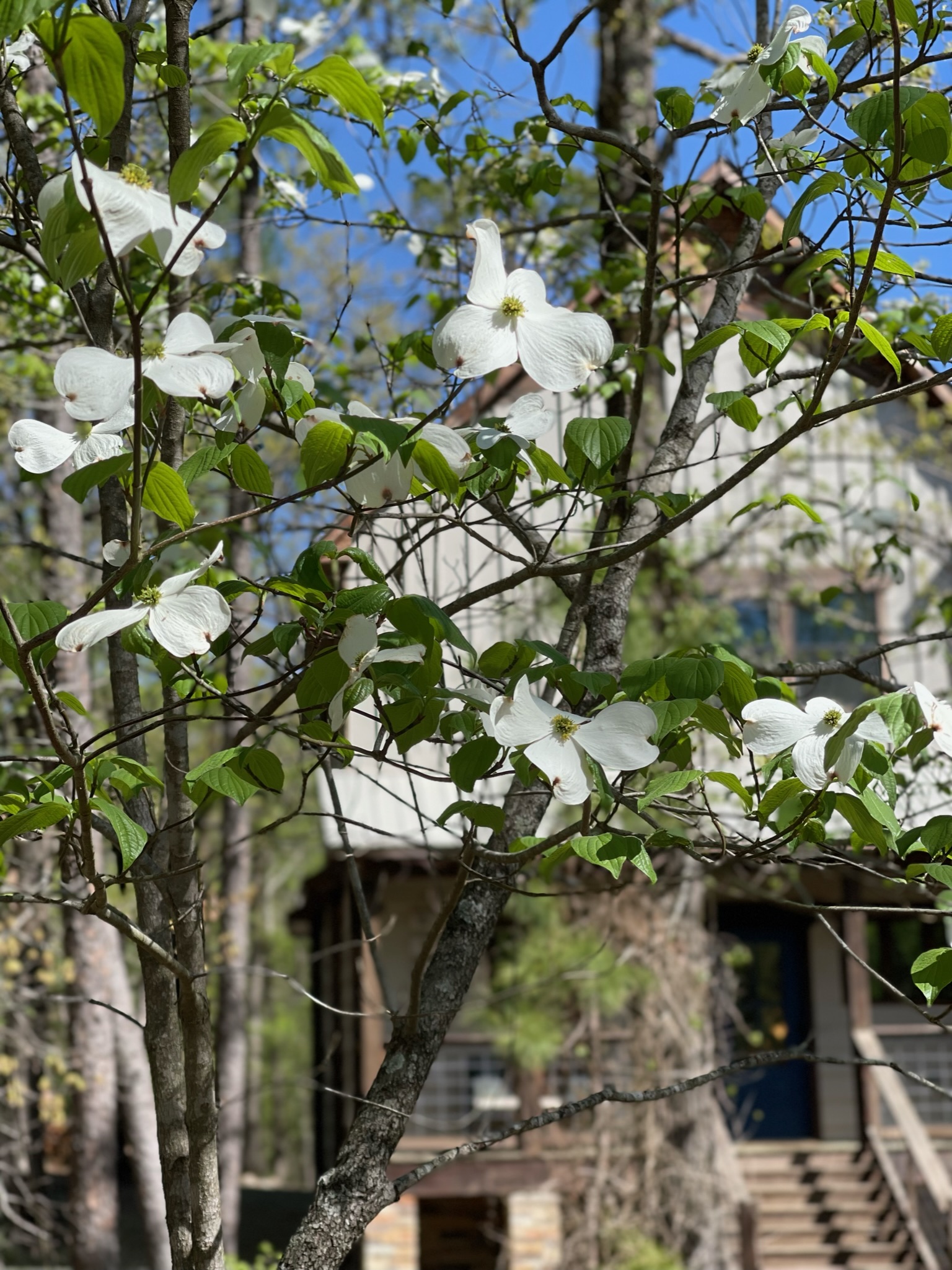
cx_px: 476
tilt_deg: +11.1
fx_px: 2348
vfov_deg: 30.3
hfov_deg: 22.9
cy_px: 635
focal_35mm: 64
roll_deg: +1.9
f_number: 2.2
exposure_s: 1/986
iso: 32
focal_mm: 7.5
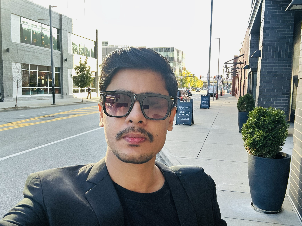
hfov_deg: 60.0
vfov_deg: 46.8
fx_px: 262
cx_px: 151
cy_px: 113
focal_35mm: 30
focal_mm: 2.69
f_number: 1.9
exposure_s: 1/121
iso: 50
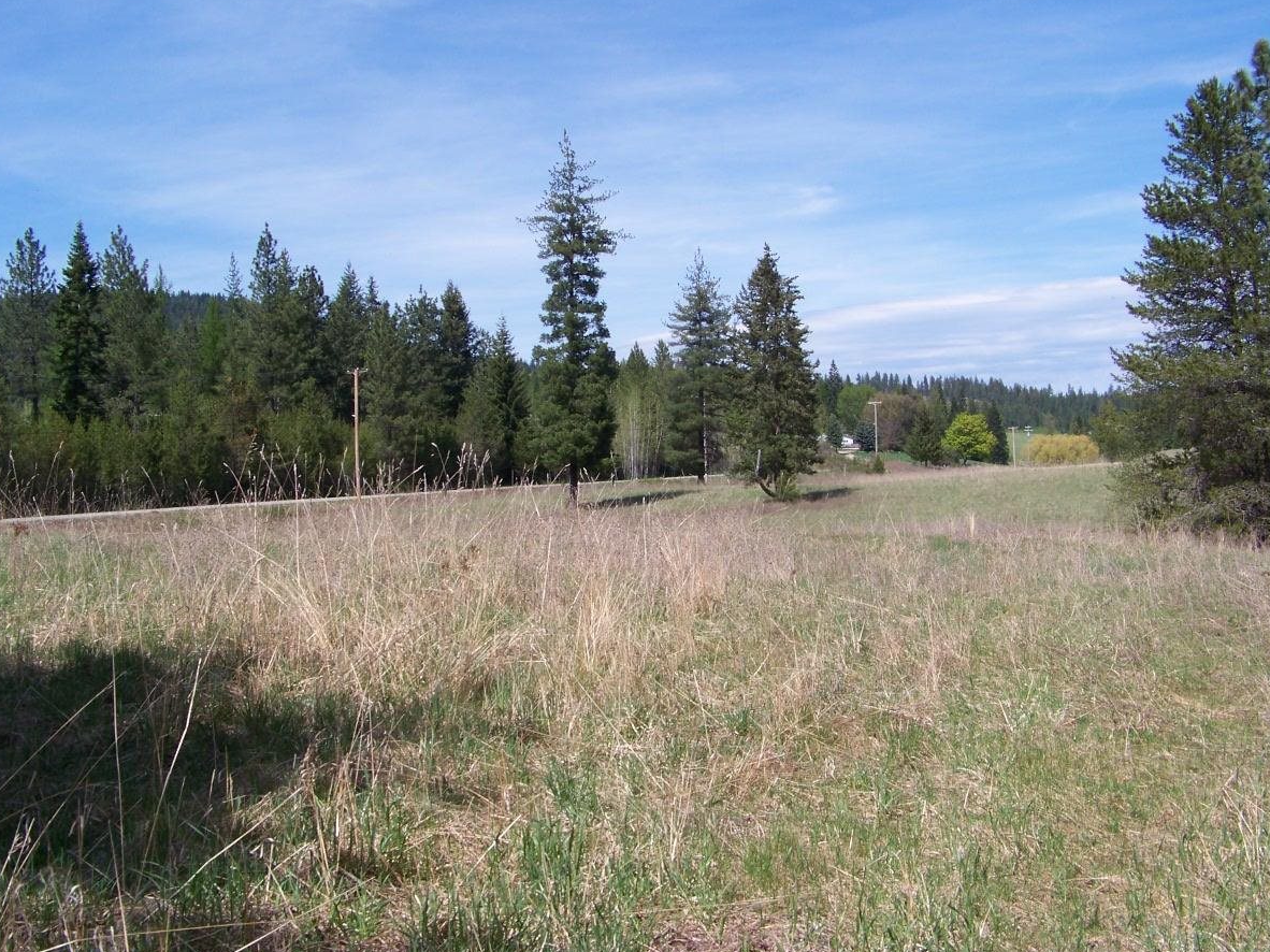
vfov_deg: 36.8
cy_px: 450
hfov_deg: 47.8
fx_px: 1431
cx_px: 591
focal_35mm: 39
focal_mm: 5.85
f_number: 4
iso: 64
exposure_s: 1/500
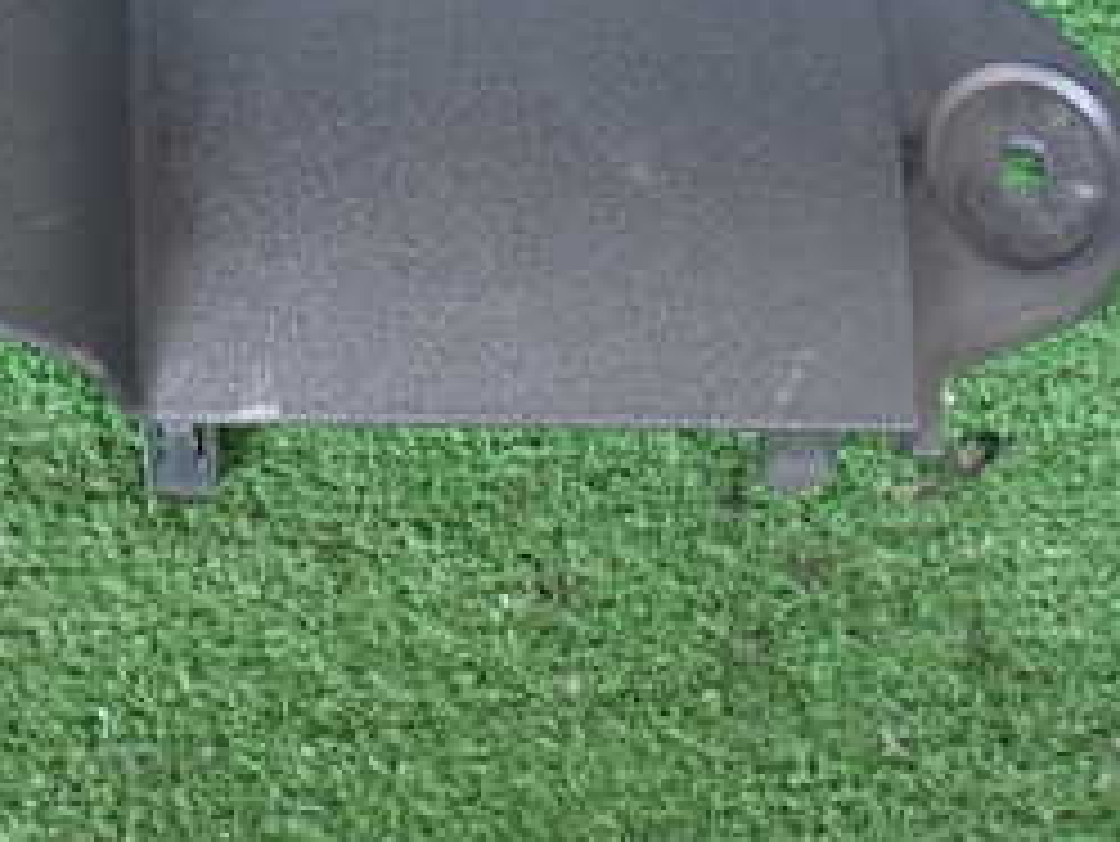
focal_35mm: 77
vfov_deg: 18.8
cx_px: 31
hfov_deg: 24.3
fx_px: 2493
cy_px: 95
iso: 200
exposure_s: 1/30
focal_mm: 5.79
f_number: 2.4
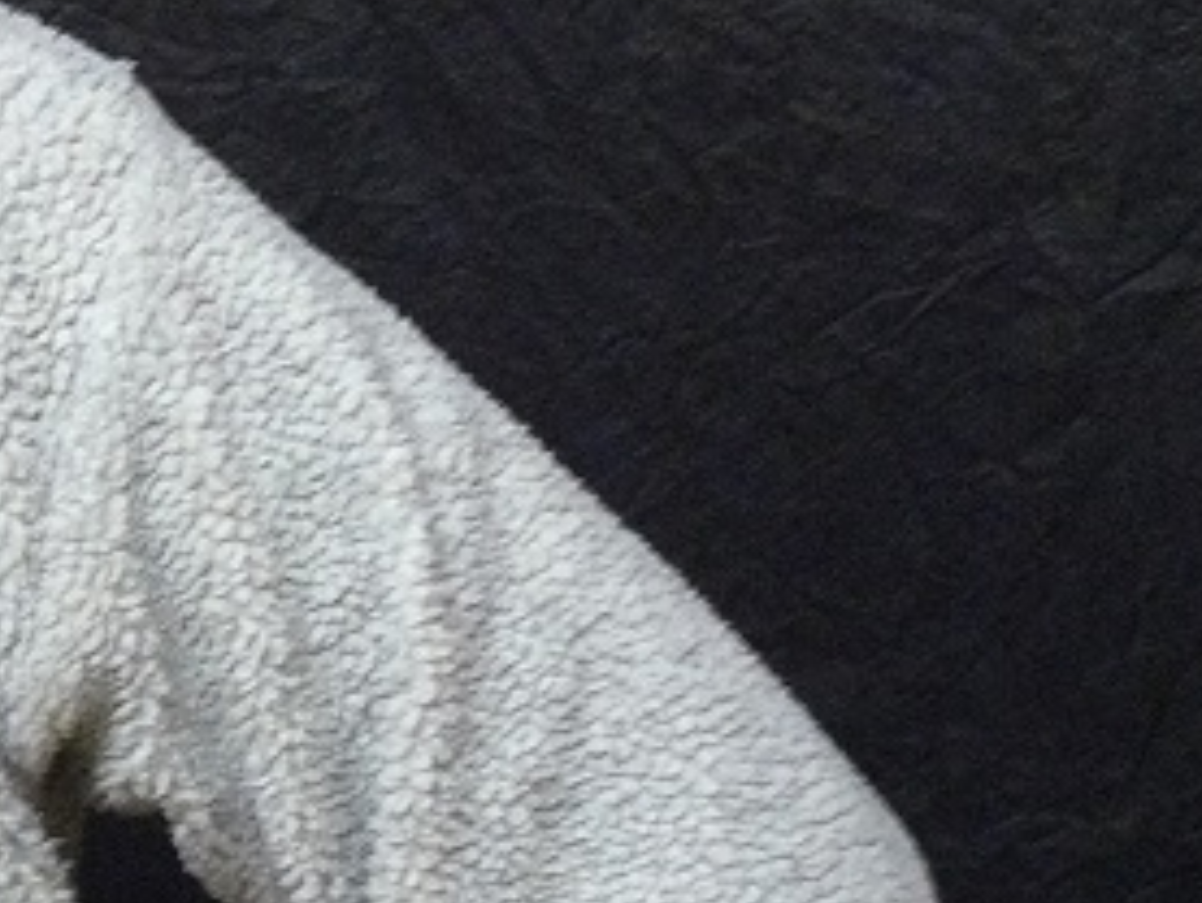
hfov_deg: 17.7
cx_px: -336
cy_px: 87
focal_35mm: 104
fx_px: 3613
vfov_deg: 14.1
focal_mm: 6
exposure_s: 1/15
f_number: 2.8
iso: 400
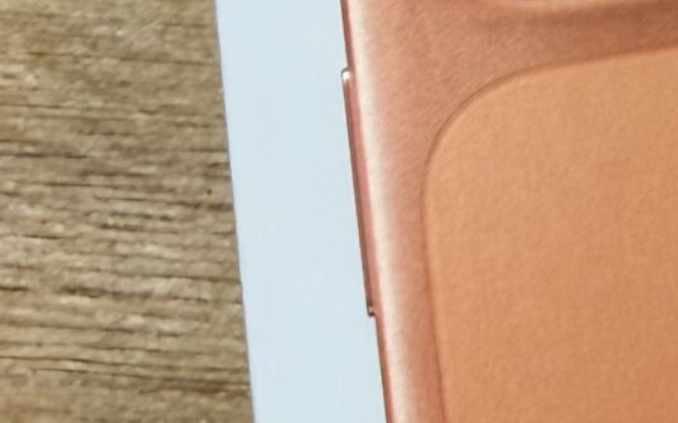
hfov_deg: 15.6
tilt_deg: -76.8
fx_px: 2235
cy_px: 593
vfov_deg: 10.5
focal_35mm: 121
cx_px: 1080
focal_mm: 2.22
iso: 50
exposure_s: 1/100
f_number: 2.2
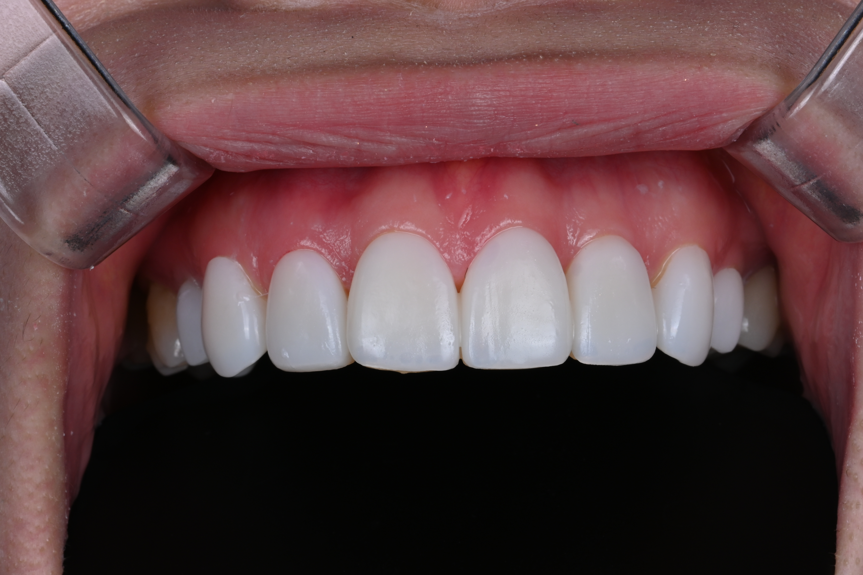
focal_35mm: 158
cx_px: 432
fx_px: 3775
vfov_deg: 8.7
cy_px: 288
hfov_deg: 13.0
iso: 200
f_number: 29
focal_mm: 105
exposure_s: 1/200
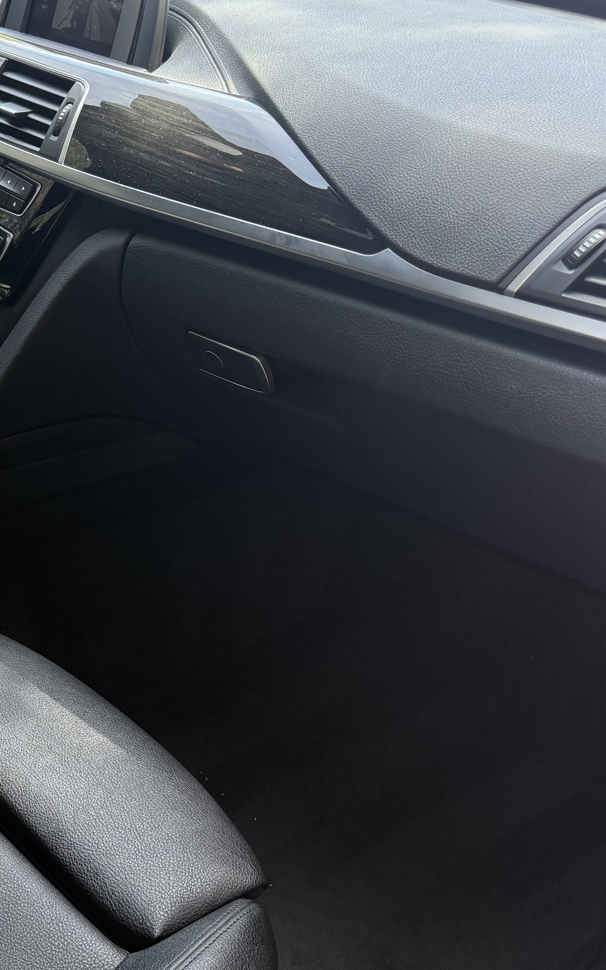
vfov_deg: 46.2
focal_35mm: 43
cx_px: -73
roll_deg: +2.1
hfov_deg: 27.2
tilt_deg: -28.0
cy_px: 451
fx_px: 1136
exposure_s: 1/135
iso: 200
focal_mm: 6.76
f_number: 1.78
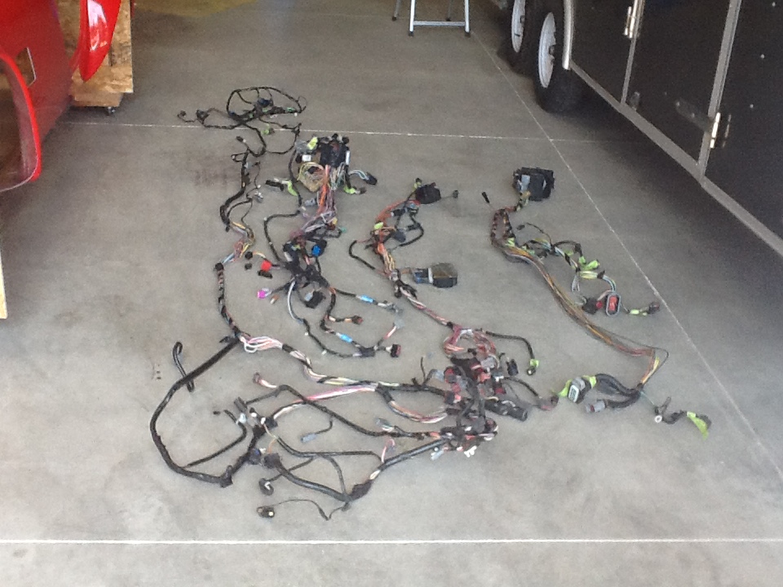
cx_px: 392
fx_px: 995
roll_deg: -1.5
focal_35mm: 44
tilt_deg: -28.5
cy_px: 294
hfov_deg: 42.9
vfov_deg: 32.9
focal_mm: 2.03
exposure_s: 1/120
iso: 64
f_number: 2.4
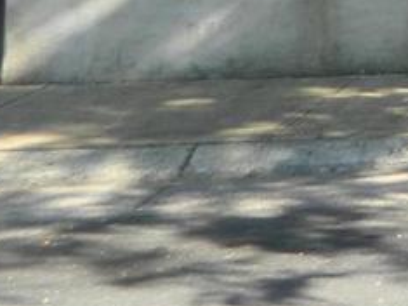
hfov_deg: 10.7
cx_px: 1031
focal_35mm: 153
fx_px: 1802
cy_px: -370
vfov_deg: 8.9
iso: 80
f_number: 3.1
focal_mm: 4.5
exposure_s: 1/200
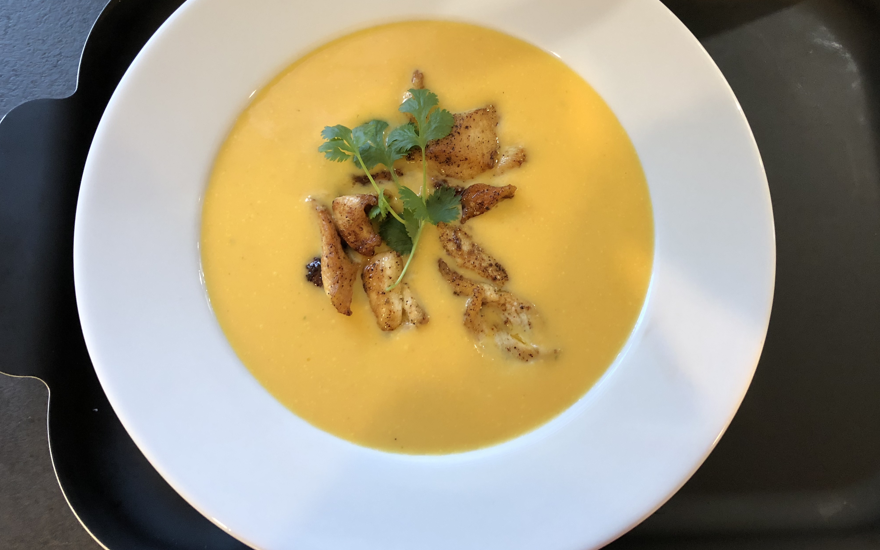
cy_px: 241
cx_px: 436
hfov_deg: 62.9
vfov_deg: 41.8
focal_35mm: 30
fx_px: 719
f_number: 1.8
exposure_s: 1/17
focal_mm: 3.99
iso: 80
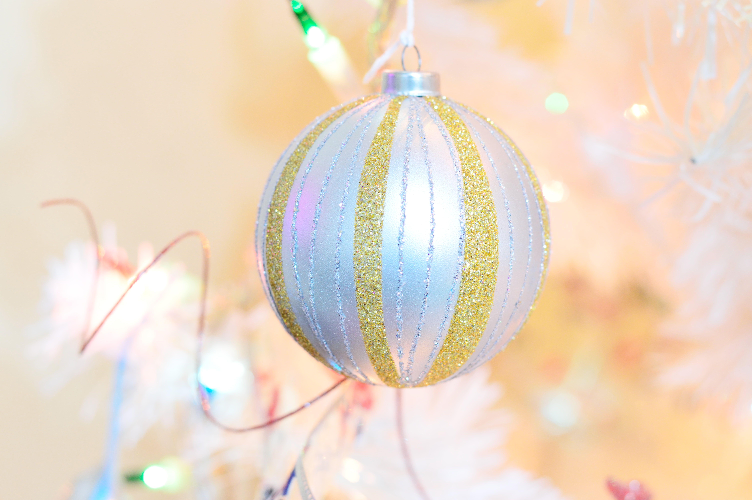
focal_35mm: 75
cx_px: 376
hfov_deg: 27.0
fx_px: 1565
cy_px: 250
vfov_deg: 18.1
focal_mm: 50
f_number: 4
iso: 400
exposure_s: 1/5
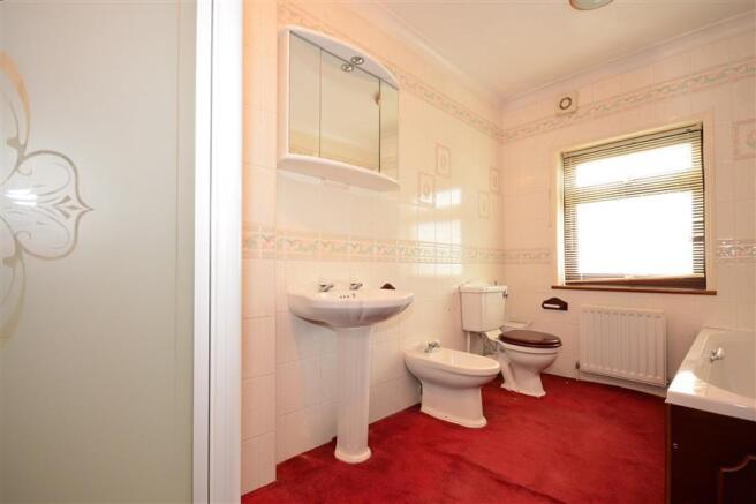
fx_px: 315
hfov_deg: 100.4
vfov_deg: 77.3
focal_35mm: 15
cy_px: 252
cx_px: 378
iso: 400
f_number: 5.6
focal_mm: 10
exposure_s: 1/5
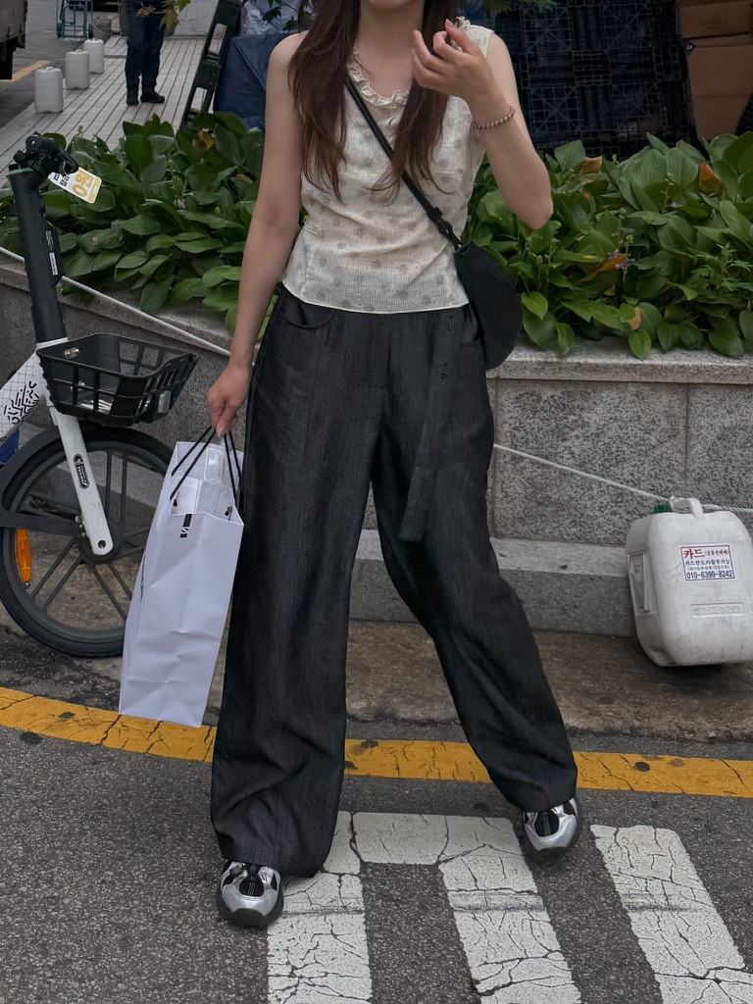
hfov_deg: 56.8
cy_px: 502
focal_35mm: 24
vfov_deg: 71.6
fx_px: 696
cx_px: 376
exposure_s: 1/1901
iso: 80
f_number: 1.78
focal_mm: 6.76
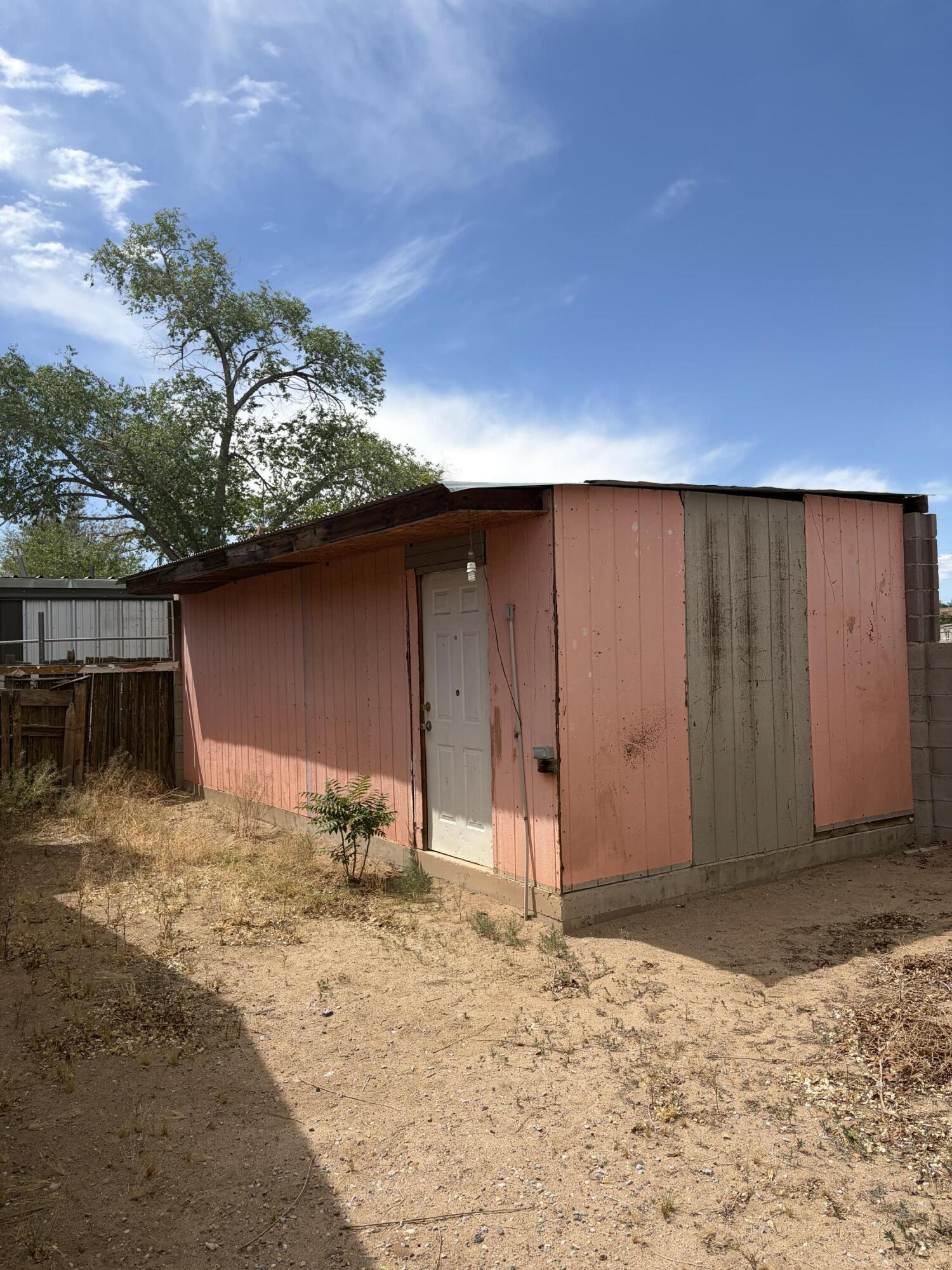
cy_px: 635
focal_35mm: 26
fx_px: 953
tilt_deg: +1.2
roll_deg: +2.4
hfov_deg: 53.1
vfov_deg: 67.3
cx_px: 476
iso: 64
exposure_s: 1/6329
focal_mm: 5.96
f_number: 1.6
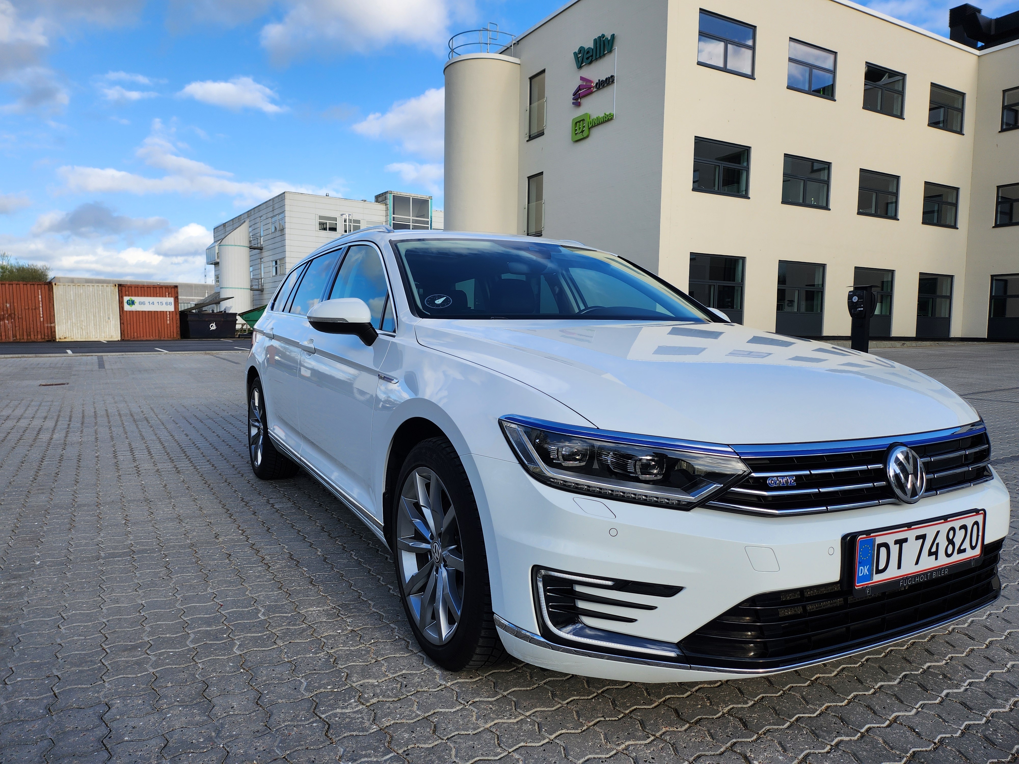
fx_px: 706
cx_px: 510
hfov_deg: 71.6
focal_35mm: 24
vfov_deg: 56.8
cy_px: 382
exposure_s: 1/1650
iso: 50
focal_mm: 5
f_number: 1.8
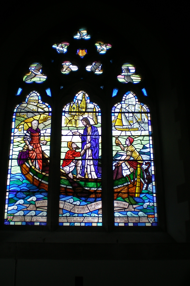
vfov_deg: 48.5
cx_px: 83
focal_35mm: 40
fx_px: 317
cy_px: 142
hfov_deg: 33.4
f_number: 3.1
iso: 64
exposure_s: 1/160
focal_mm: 6.3
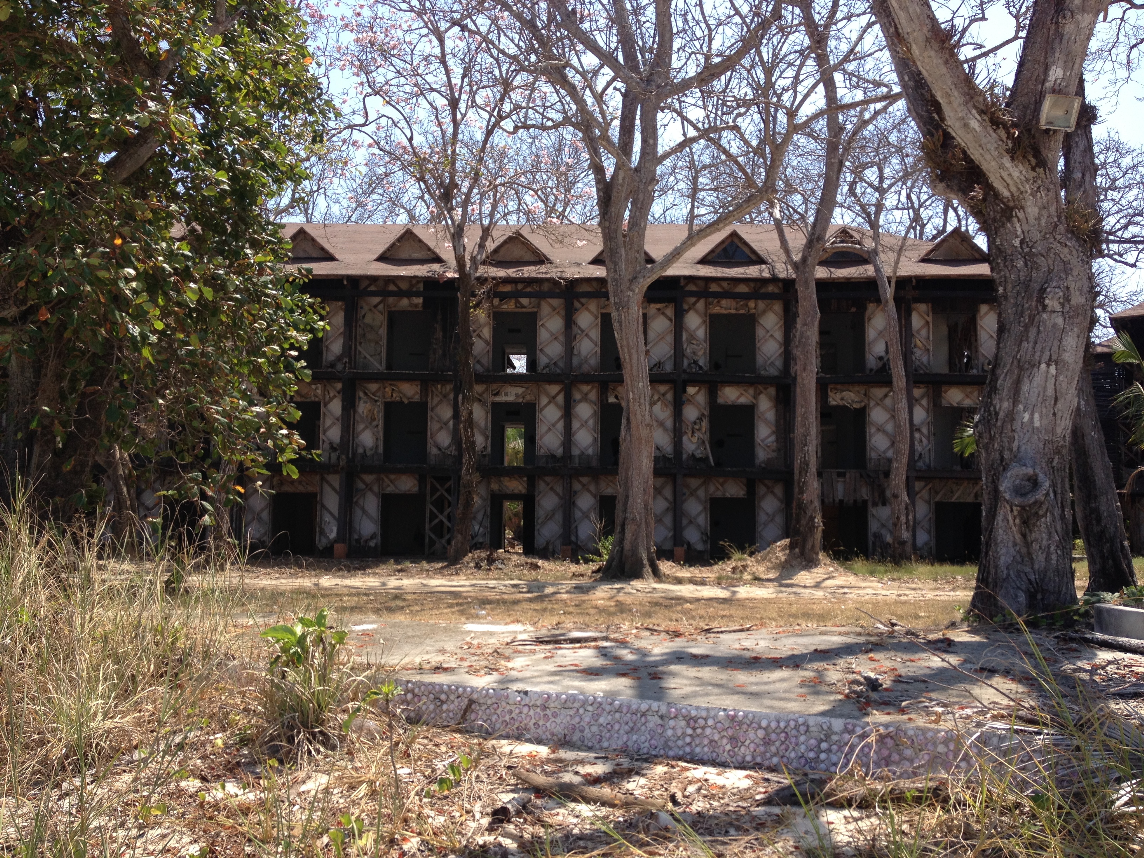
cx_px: 572
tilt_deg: +2.5
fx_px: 1157
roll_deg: -0.2
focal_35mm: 35
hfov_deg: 52.6
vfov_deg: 40.7
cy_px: 429
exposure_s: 1/968
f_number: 2.4
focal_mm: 4.28
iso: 50
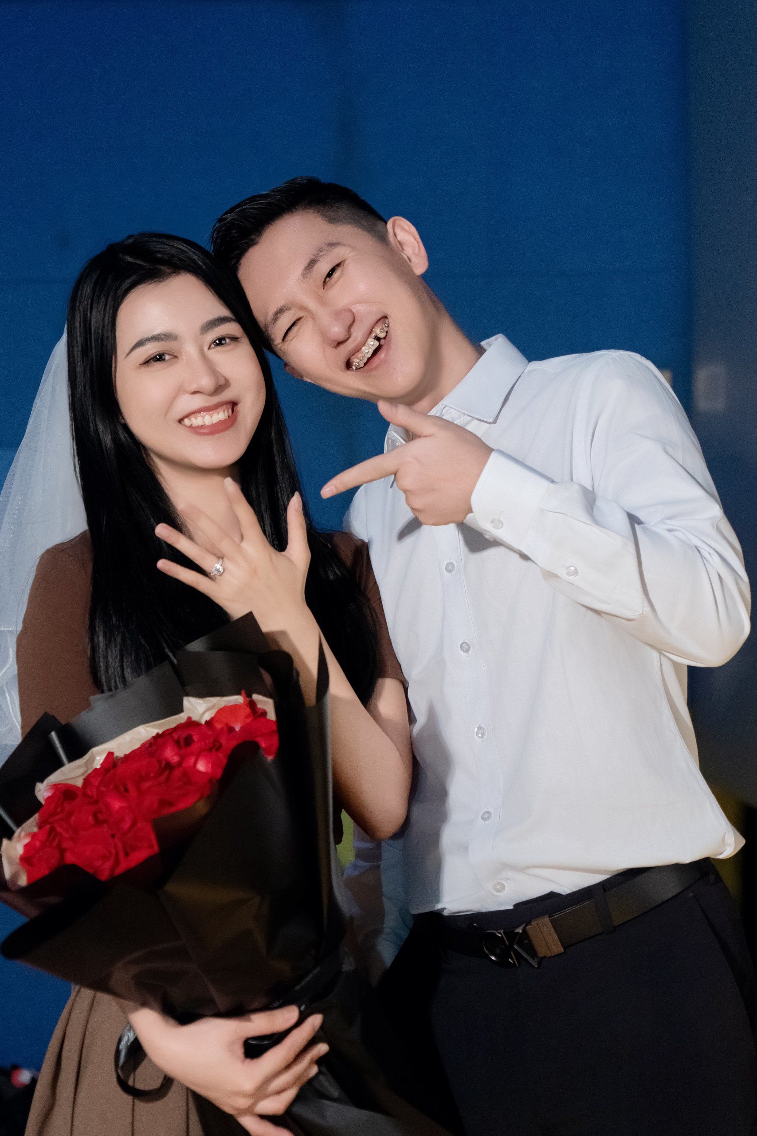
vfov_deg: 28.1
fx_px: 2271
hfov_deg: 18.9
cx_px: 423
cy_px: 600
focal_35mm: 72
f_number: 4
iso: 4000
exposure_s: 1/161
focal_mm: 60
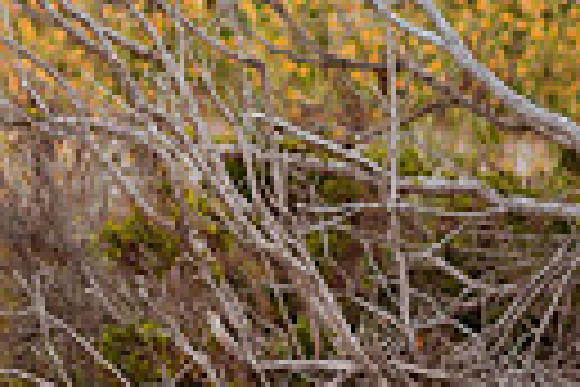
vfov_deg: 3.5
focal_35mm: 390
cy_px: 4
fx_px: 6283
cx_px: -31
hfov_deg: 5.3
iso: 200
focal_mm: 85
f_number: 1.8
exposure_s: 1/1000
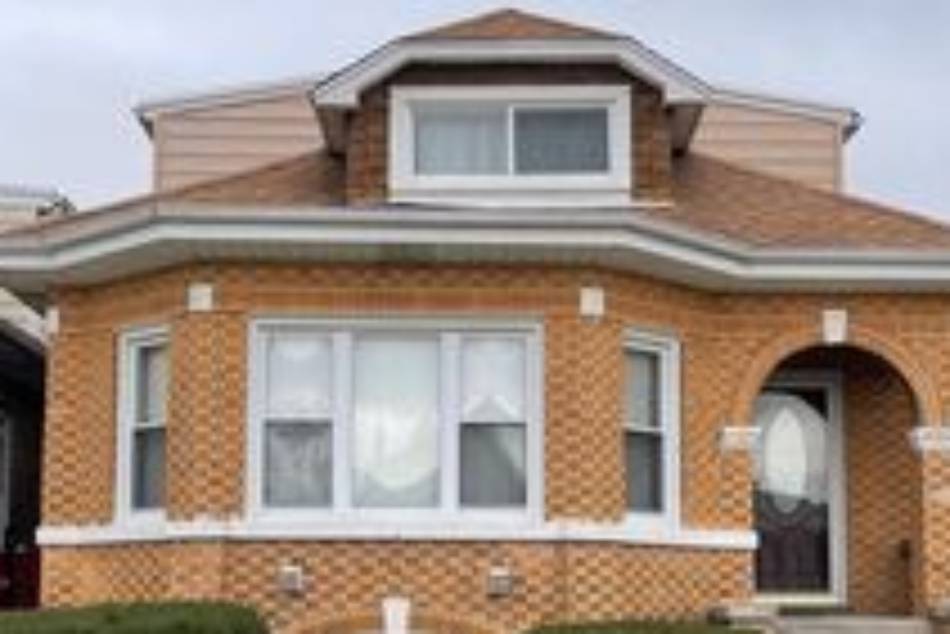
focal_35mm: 64
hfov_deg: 31.4
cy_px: 447
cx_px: 518
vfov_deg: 21.2
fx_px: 1690
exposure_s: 1/635
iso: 32
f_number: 1.6
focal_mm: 5.1
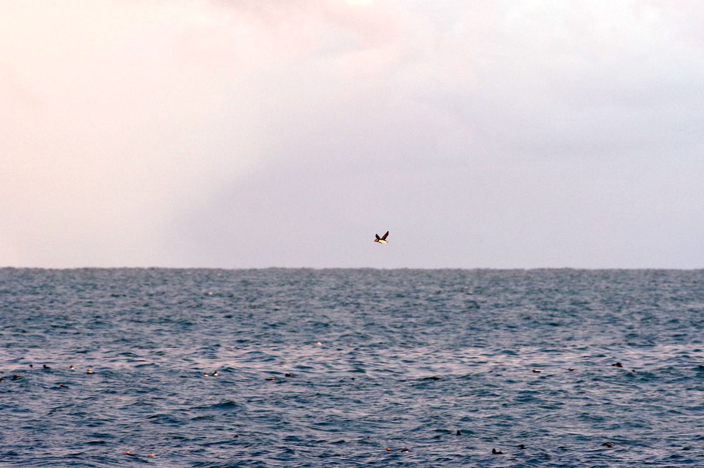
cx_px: 352
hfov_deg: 4.6
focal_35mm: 450
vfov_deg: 3.0
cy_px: 234
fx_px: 8793
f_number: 7.1
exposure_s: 1/250
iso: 1600
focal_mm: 300
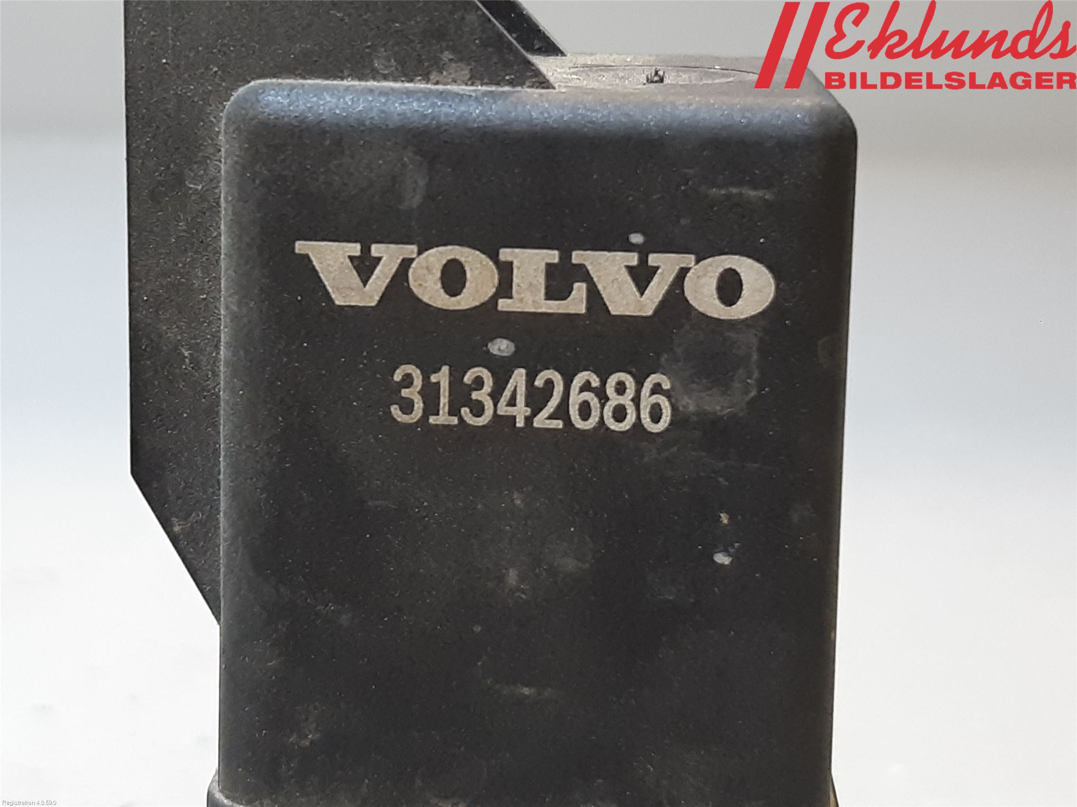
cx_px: 538
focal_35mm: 26
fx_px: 809
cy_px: 404
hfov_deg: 67.3
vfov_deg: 53.1
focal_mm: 3.93
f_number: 1.7
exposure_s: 1/60
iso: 125
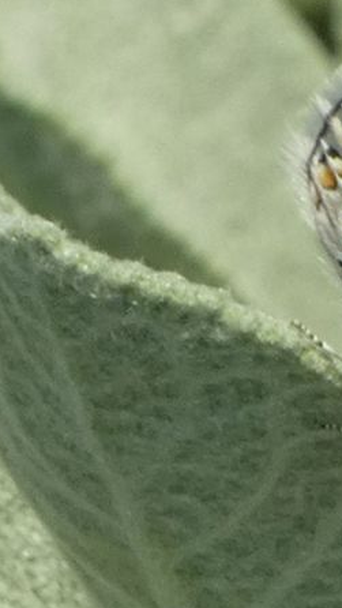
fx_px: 11394
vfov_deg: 3.1
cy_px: 318
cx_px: 505
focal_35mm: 707
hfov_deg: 1.7
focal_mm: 60.8
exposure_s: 1/160
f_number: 5.6
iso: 80
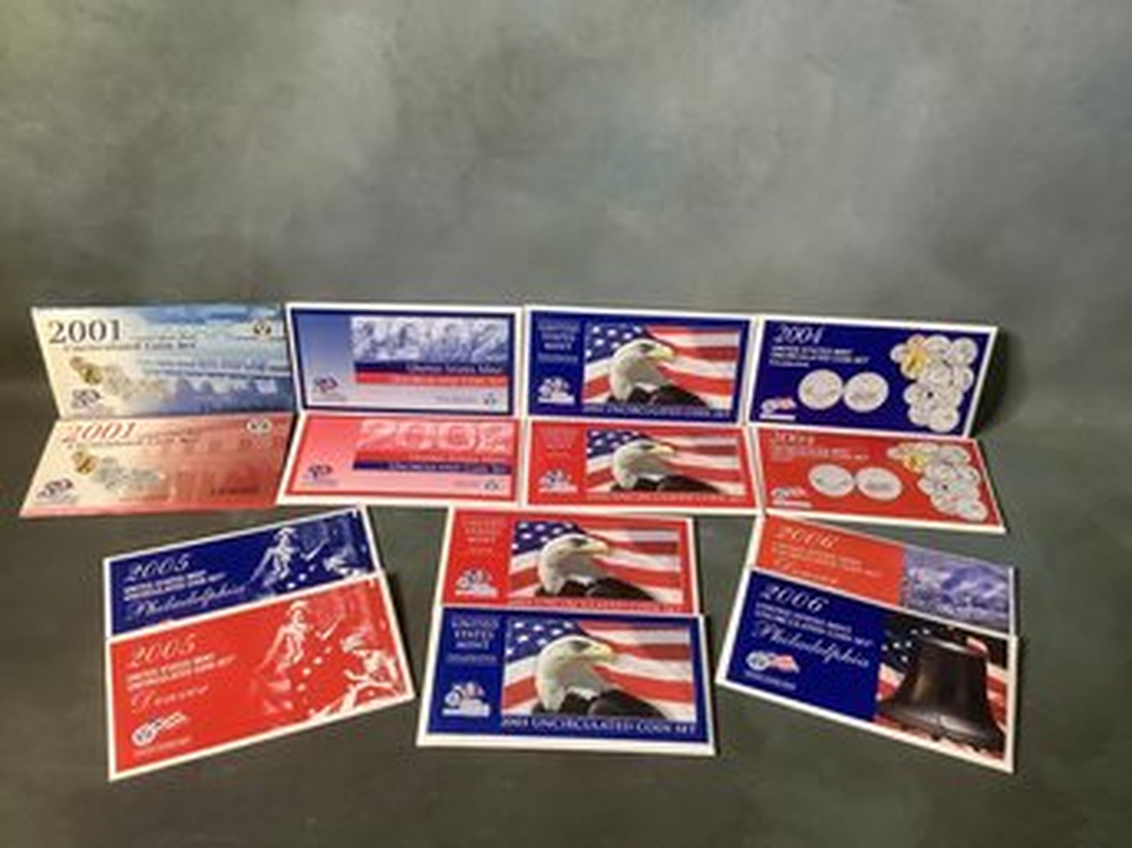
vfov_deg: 45.4
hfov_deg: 58.4
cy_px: 424
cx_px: 566
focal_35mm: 31
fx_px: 1013
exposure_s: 1/60
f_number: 2.4
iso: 200
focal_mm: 3.3
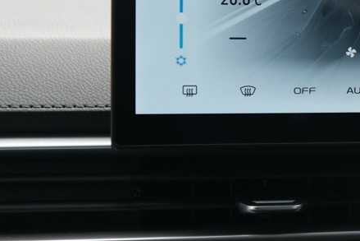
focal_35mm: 102
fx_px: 1020
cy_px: 60
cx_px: 419
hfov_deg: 19.0
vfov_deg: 13.4
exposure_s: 1/125
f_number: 2.2
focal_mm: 23
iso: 250
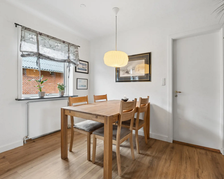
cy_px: 90
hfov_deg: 89.6
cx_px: 118
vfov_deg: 77.0
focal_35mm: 17
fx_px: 113
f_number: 8
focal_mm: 10
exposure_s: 1/5
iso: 200
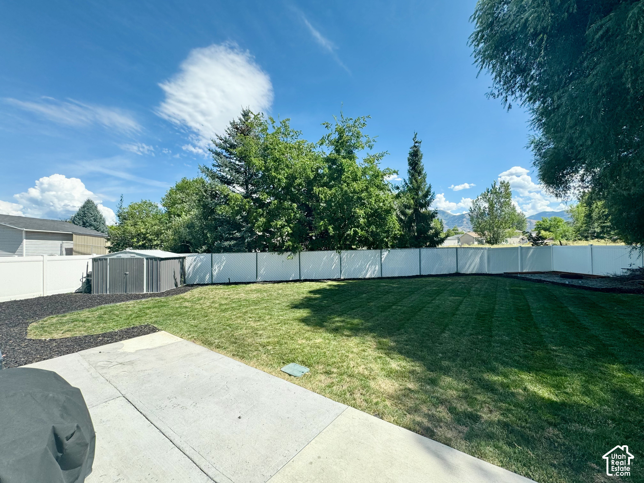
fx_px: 260
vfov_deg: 85.7
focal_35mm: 14
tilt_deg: +0.2
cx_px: 322
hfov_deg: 102.1
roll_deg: +1.1
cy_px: 242
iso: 50
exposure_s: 1/840
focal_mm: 2.22
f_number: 2.2
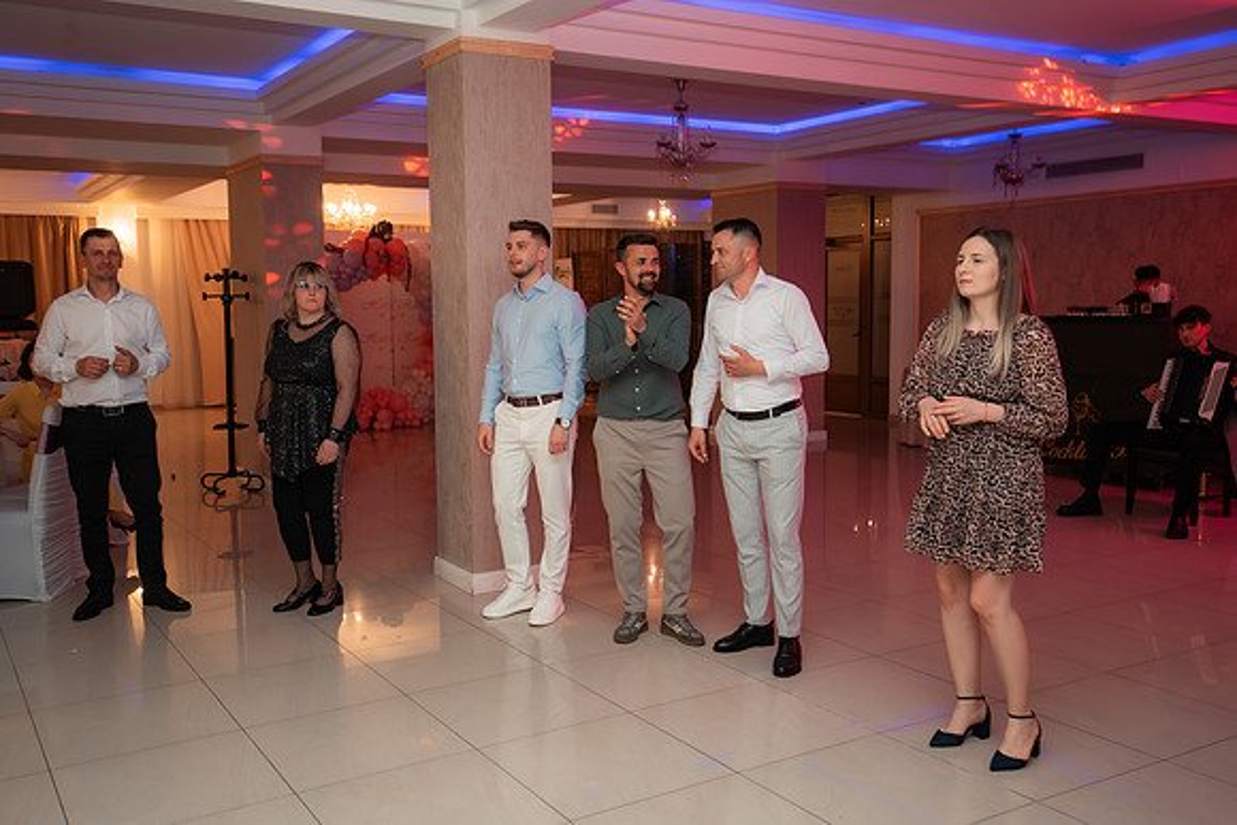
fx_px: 1165
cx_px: 553
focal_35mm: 34
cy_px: 410
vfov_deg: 39.0
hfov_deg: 55.8
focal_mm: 30
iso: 1600
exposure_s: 1/200
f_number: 2.8
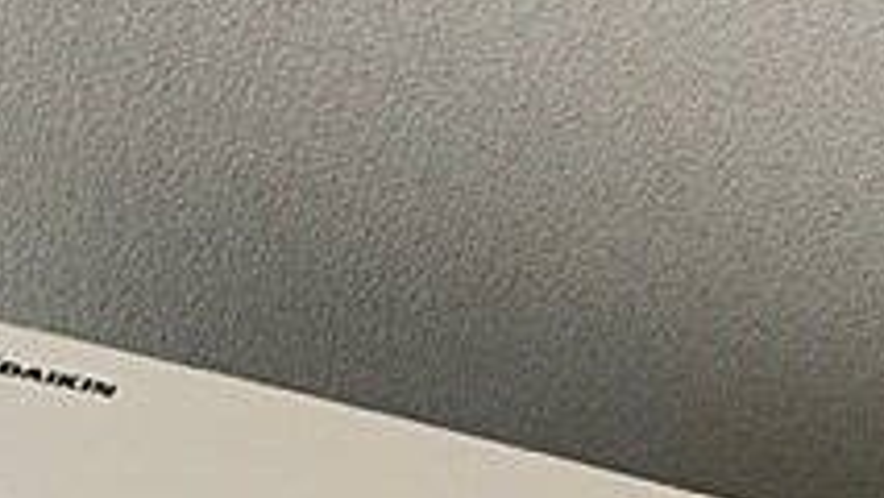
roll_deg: +5.0
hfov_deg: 24.4
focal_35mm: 85
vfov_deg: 12.6
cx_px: 780
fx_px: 1993
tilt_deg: +28.8
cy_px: 971
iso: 50
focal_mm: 5.7
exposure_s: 1/100
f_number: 1.5
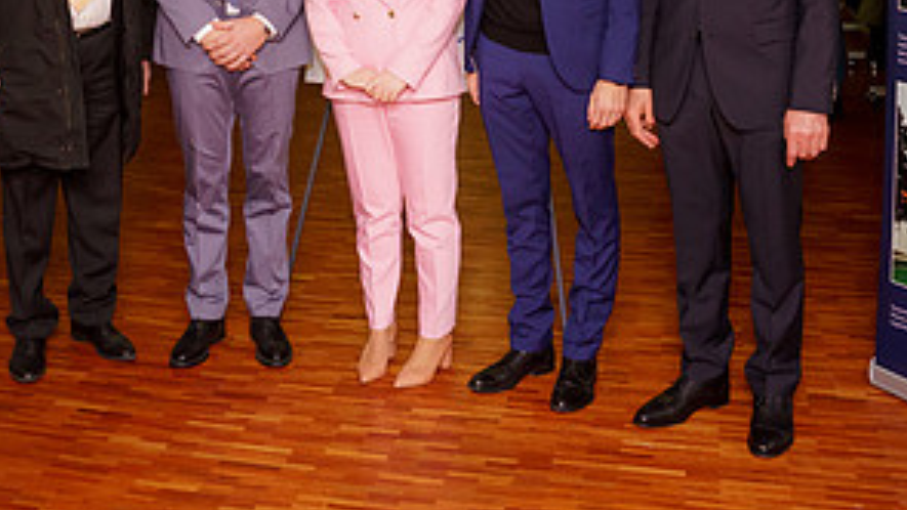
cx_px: 382
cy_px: -48
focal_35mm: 51
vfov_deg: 22.2
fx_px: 1227
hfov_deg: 40.5
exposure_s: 1/250
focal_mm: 24
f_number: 4
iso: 2500
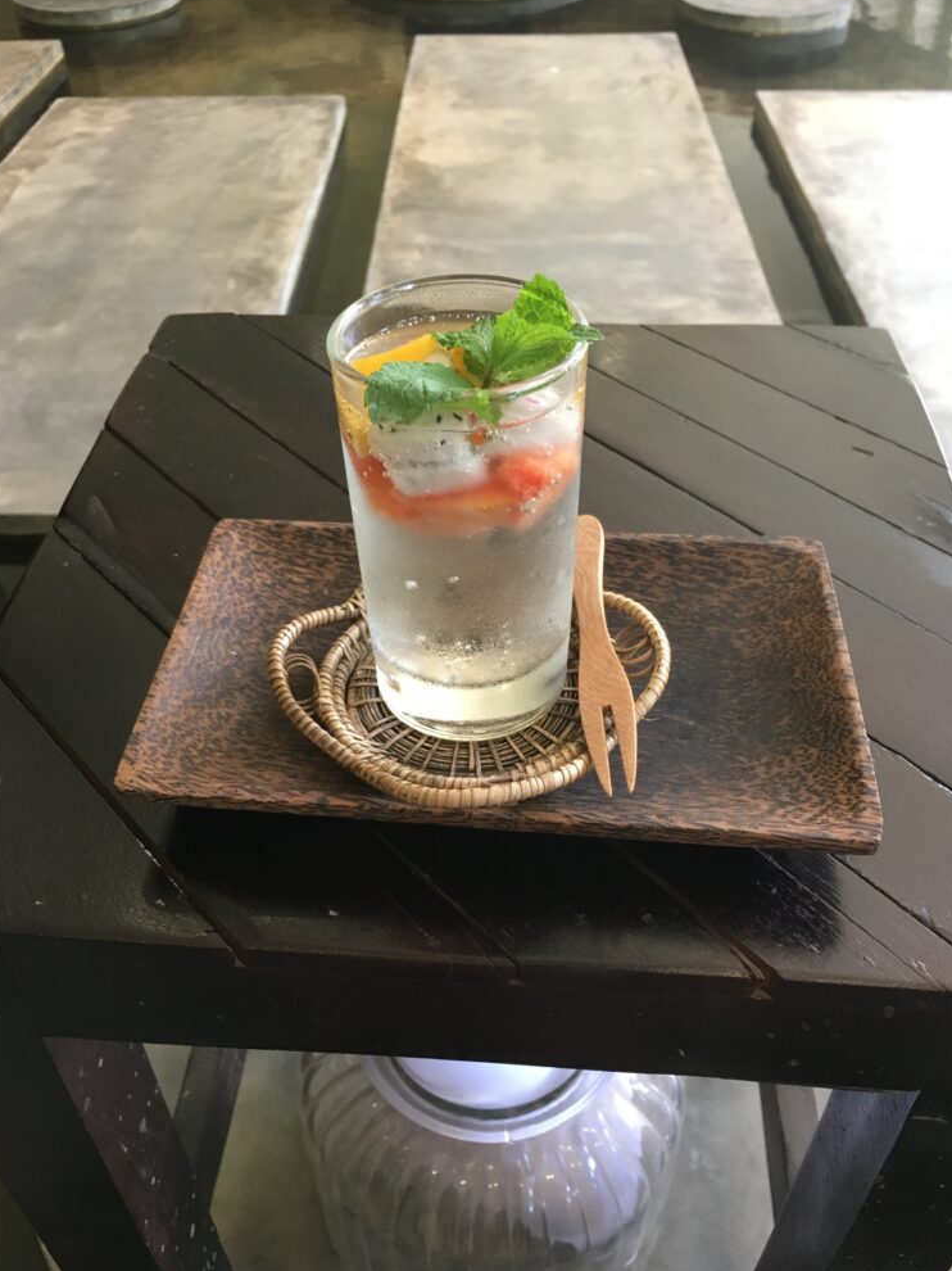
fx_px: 1101
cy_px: 638
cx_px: 463
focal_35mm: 30
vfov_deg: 60.0
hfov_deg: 46.8
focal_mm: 4.15
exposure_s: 1/33
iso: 125
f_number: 2.2
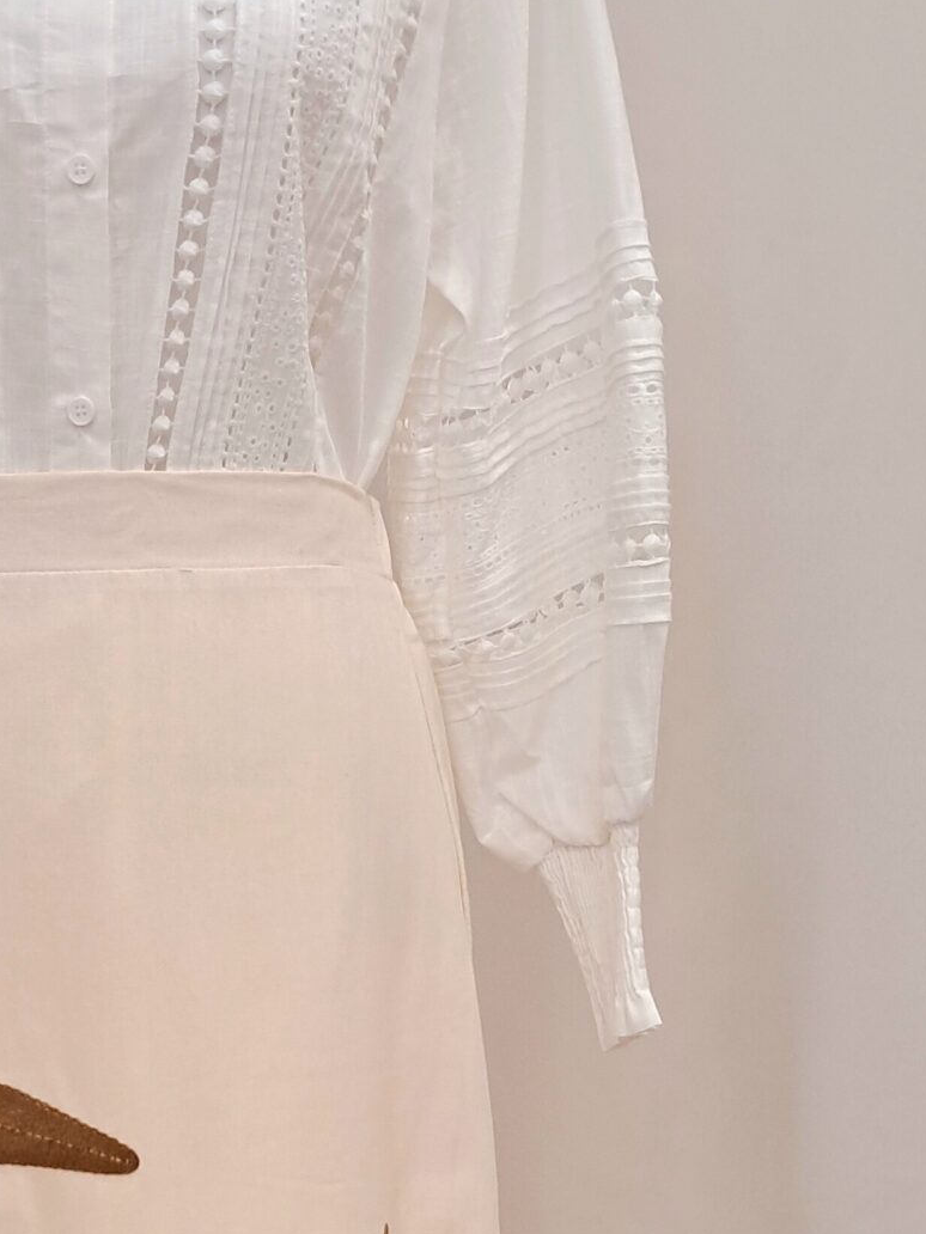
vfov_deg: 28.3
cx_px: 147
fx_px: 2390
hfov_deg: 21.6
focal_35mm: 67
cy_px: 1009
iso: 125
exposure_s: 1/60.2
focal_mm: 4
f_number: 1.8
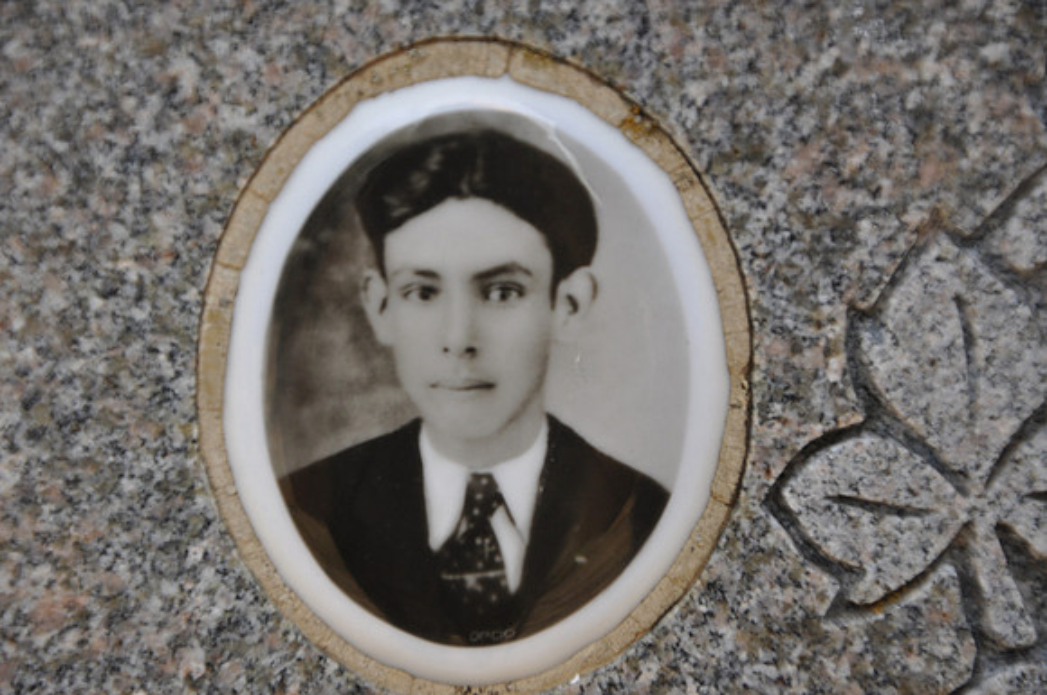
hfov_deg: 14.0
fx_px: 4269
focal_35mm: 147
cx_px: 524
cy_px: 348
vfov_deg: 9.3
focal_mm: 98
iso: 400
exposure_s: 1/125
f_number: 5.6
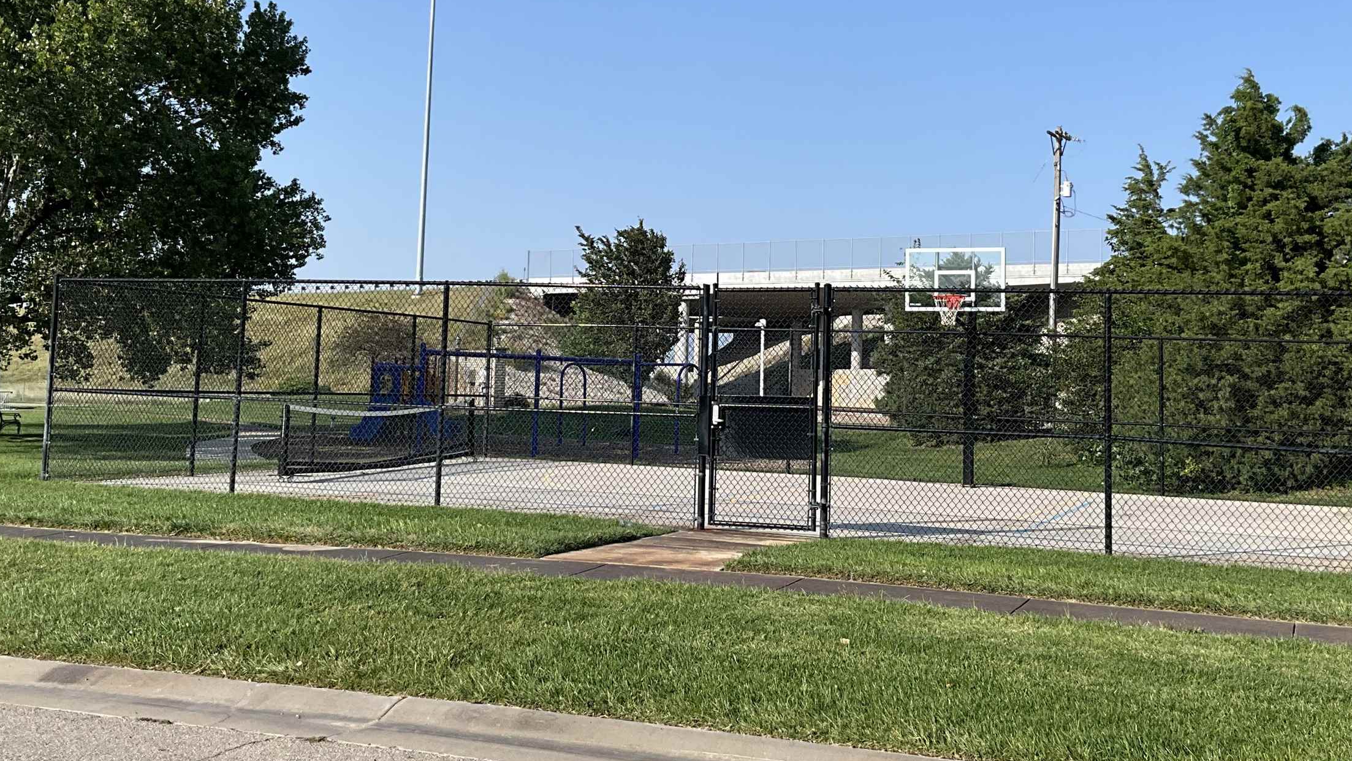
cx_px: 701
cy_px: 248
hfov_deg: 46.4
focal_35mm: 44
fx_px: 1577
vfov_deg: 26.9
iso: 25
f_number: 1.8
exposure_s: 1/1626
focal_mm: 3
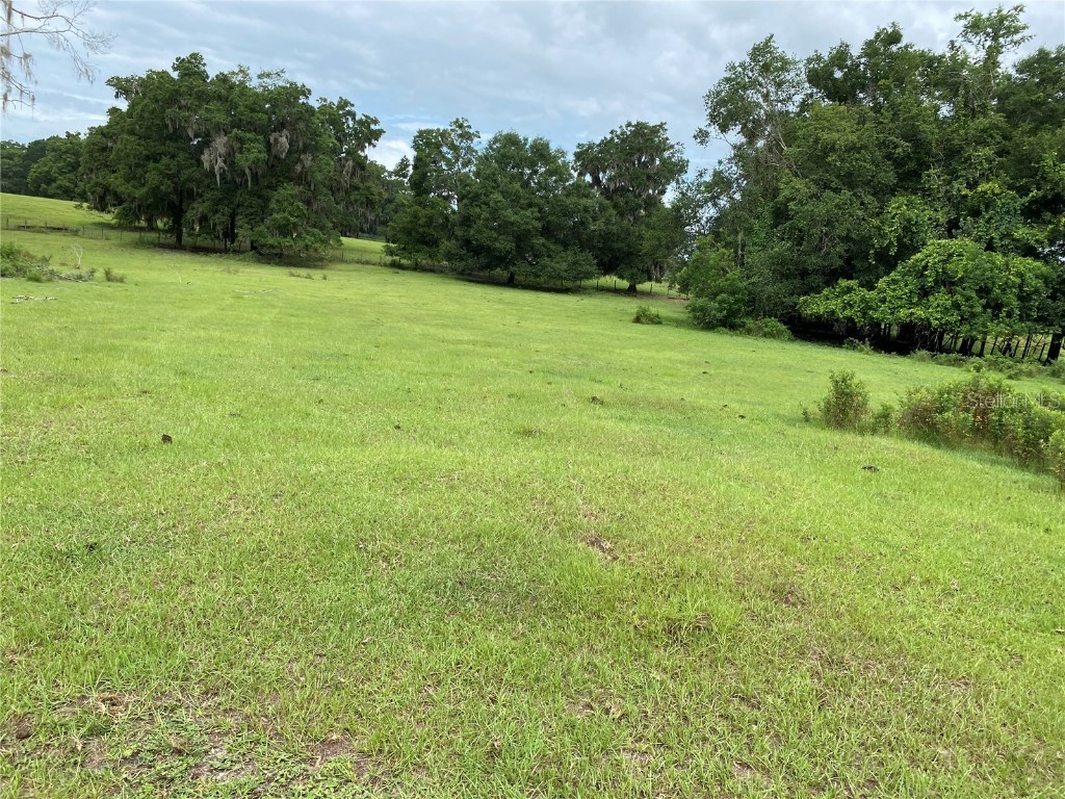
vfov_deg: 53.1
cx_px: 532
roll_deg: -6.7
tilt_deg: -8.3
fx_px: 800
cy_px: 400
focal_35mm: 26
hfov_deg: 67.3
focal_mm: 4.25
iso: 32
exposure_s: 1/1287
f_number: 1.8
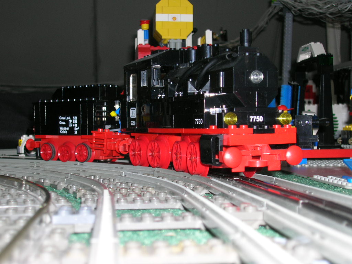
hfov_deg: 33.2
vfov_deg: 25.2
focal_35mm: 58
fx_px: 590
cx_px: 176
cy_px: 132
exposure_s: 1/60.1
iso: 50
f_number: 3.5
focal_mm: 9.7
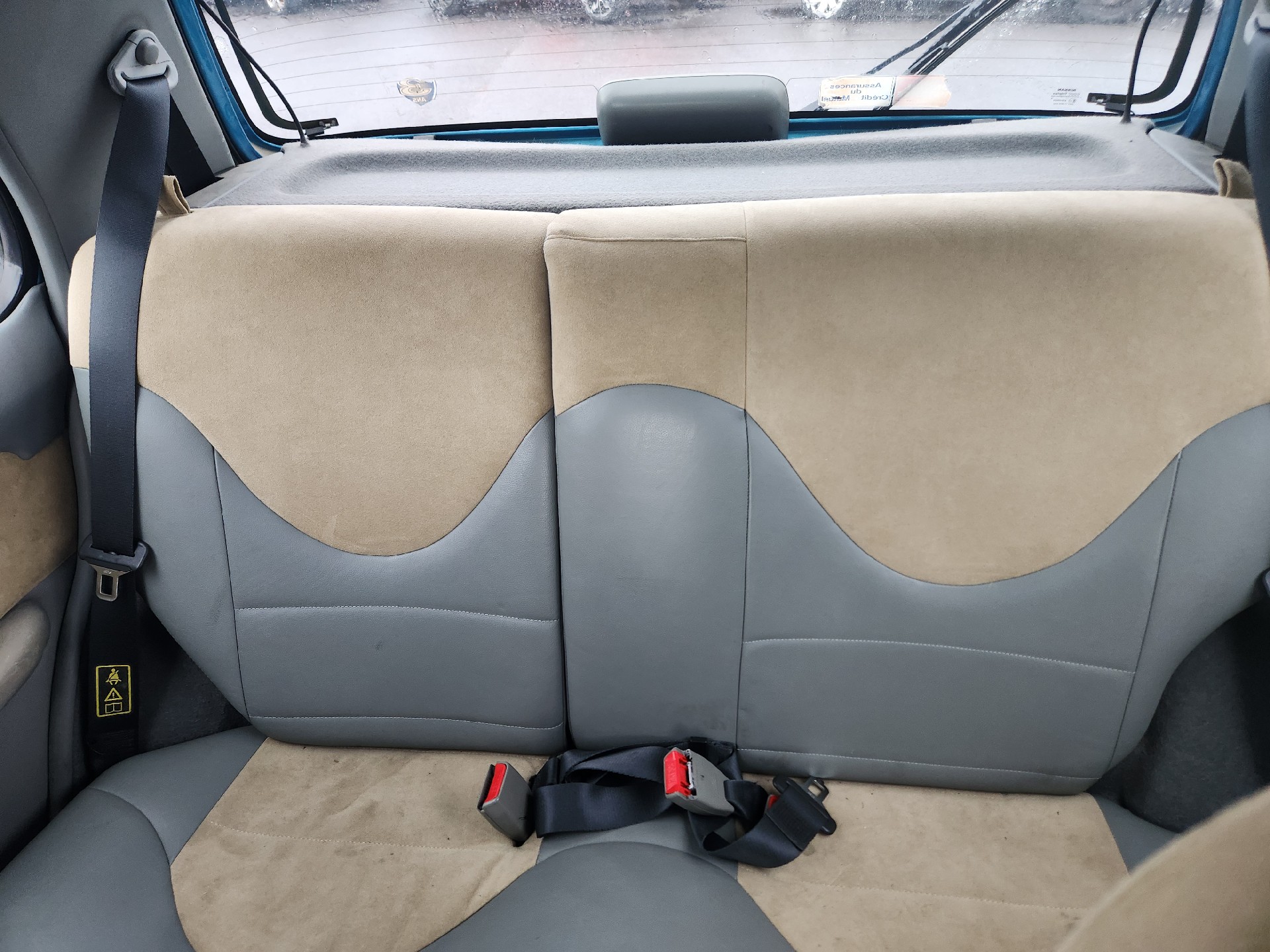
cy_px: 476
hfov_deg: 73.9
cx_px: 635
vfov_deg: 58.9
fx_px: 844
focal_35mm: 23
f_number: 1.8
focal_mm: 5.4
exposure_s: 1/120
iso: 200
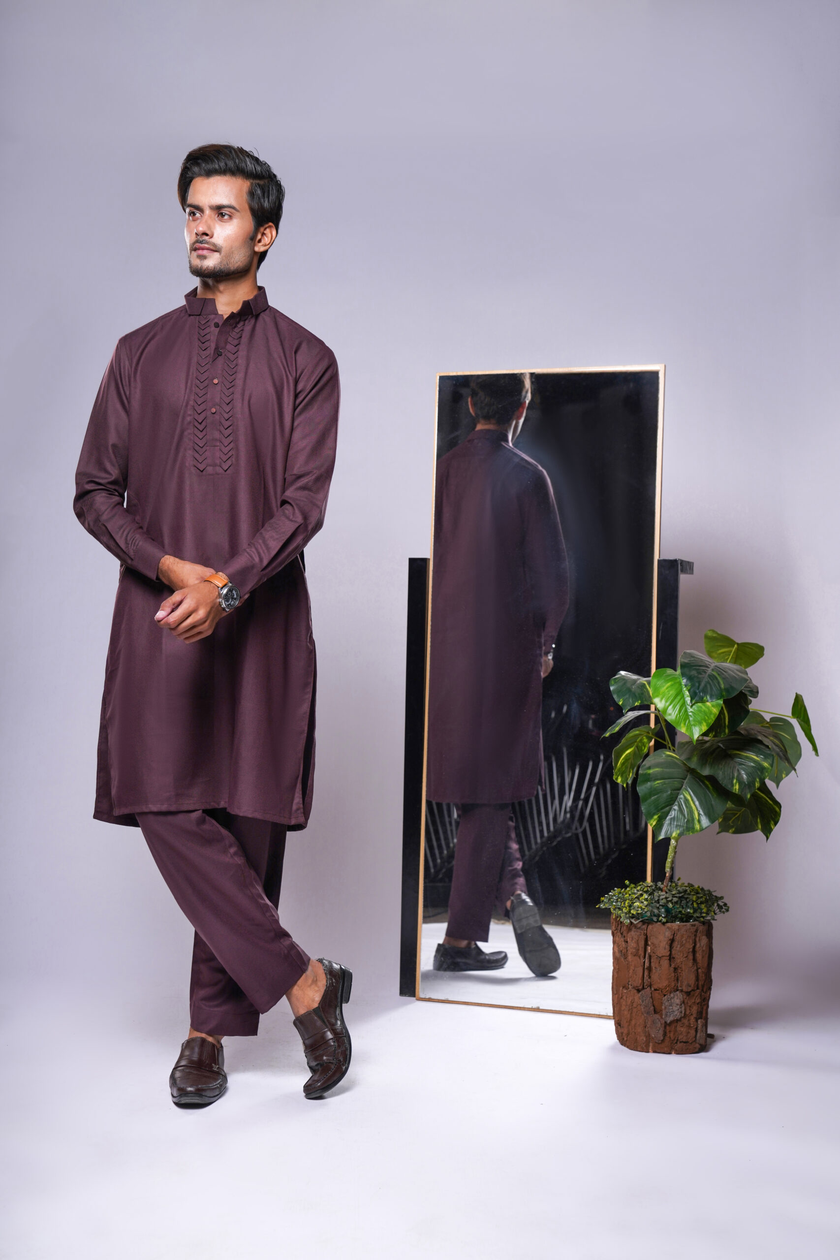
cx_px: 420
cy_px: 630
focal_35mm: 50
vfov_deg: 39.6
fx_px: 1750
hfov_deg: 27.0
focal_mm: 50
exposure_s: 1/160
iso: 250
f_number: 4.5
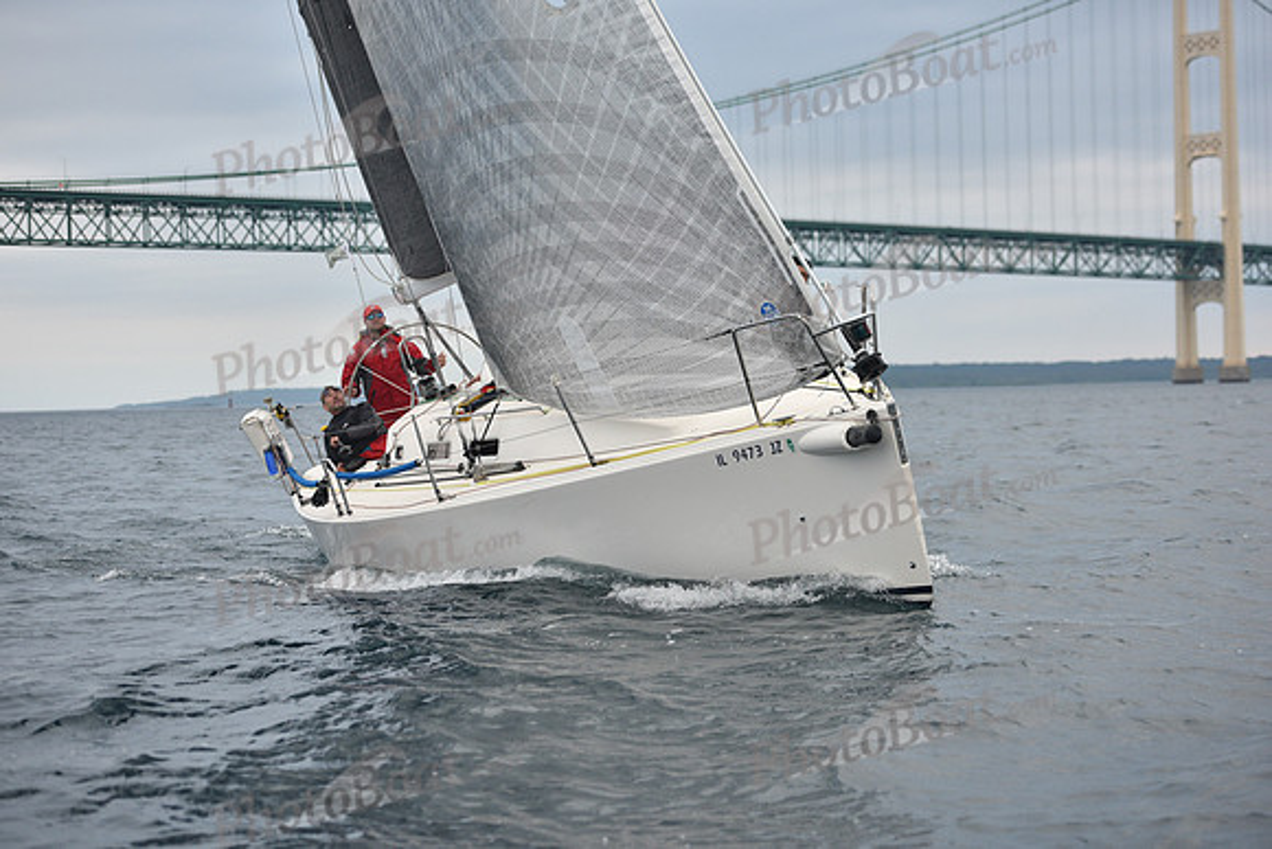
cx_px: 636
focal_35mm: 85
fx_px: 3004
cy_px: 424
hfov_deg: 23.9
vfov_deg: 16.1
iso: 640
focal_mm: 85
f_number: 3.2
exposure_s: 1/640
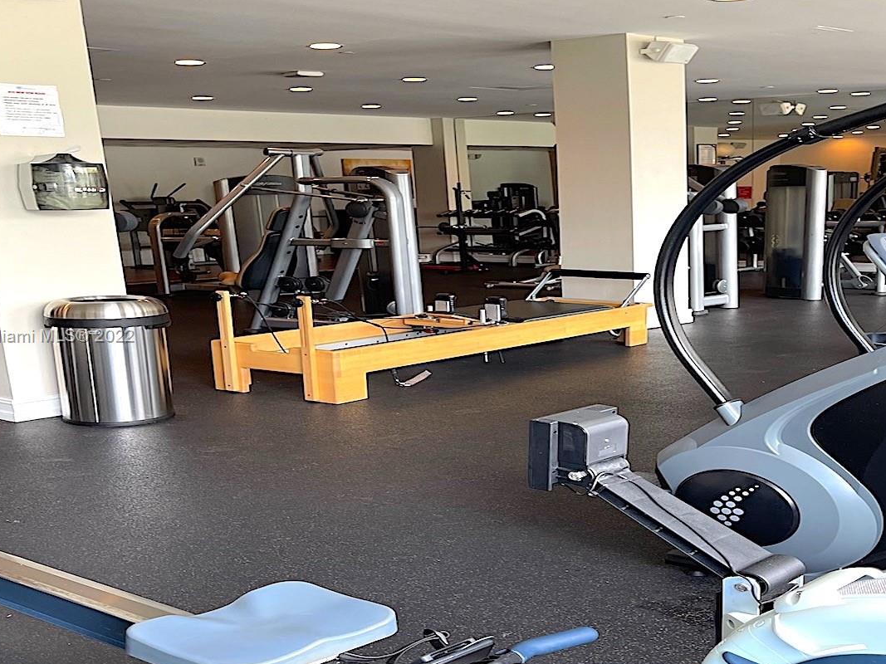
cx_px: 532
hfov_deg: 47.6
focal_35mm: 39
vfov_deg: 36.8
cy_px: 337
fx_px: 998
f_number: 1.6
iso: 125
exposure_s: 1/120
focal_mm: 5.1
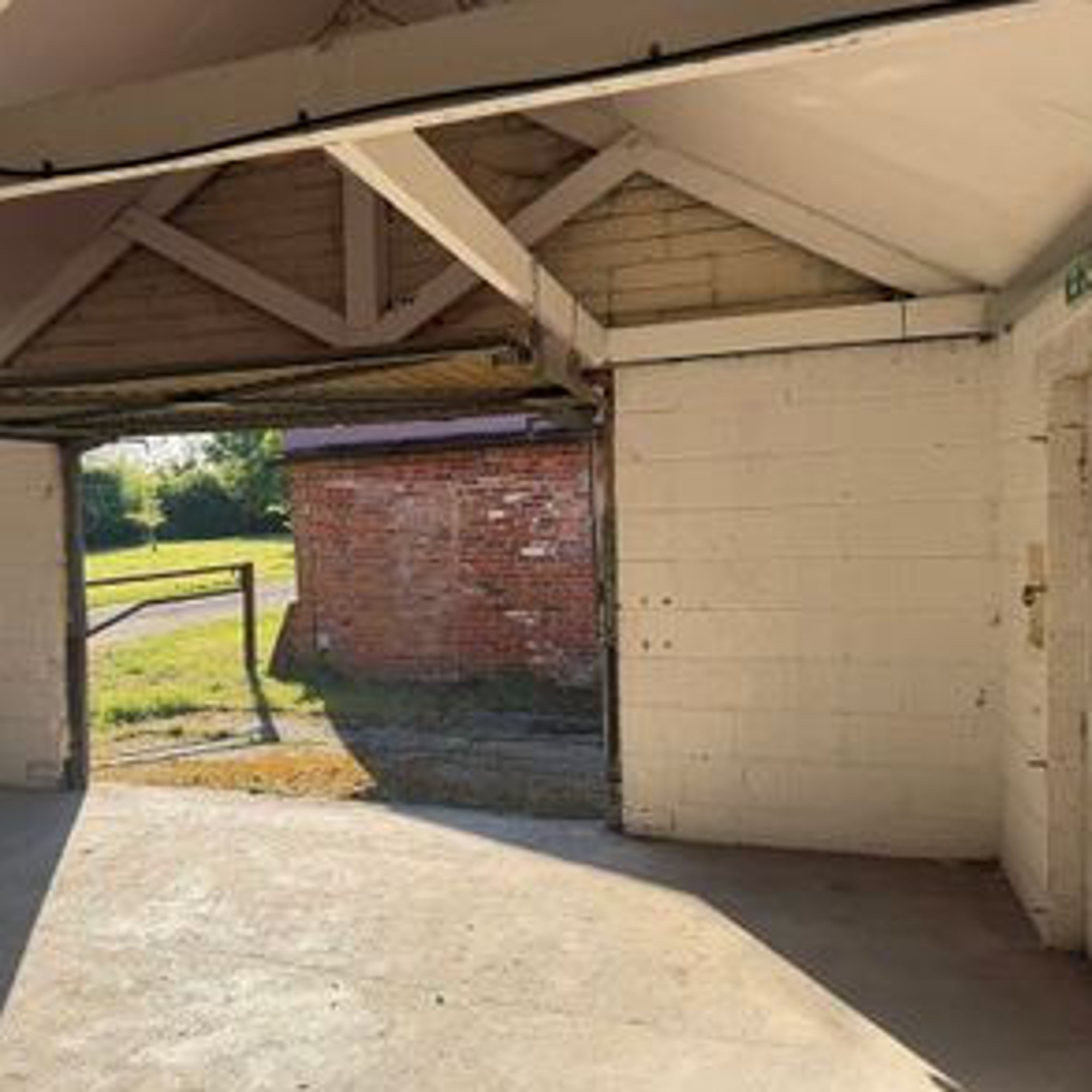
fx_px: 1035
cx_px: 384
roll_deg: +0.9
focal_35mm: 29
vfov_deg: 55.6
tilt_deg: -2.4
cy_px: 555
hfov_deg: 54.7
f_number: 1.78
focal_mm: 6.76
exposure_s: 1/1553
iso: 80
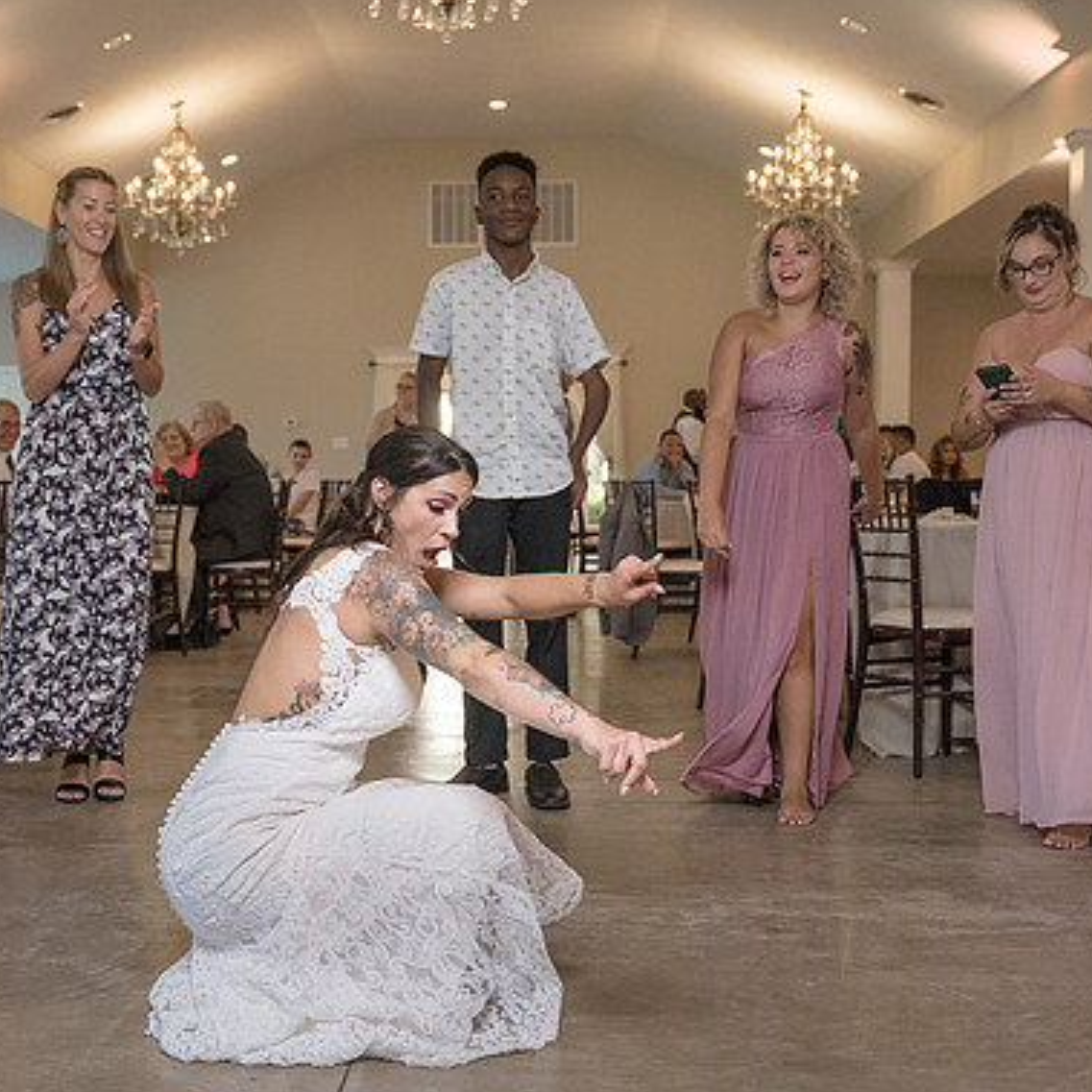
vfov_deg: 33.4
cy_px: 590
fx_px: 1820
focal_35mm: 51
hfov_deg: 33.3
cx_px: 419
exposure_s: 1/250
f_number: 4
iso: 2000
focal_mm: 32
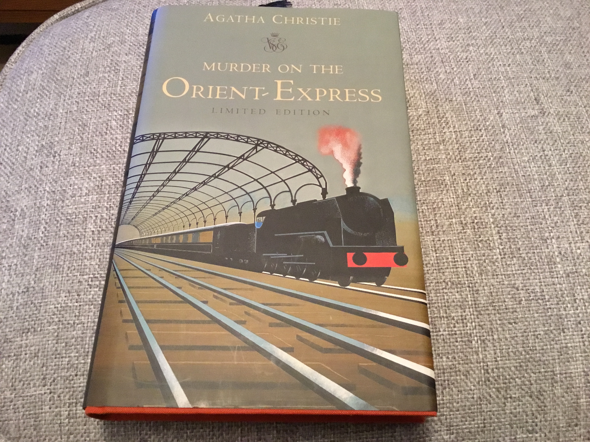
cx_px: 295
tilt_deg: -63.1
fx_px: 528
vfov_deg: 45.4
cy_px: 221
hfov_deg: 58.4
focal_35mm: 31
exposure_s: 1/17
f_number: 2.4
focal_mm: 3.3
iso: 320
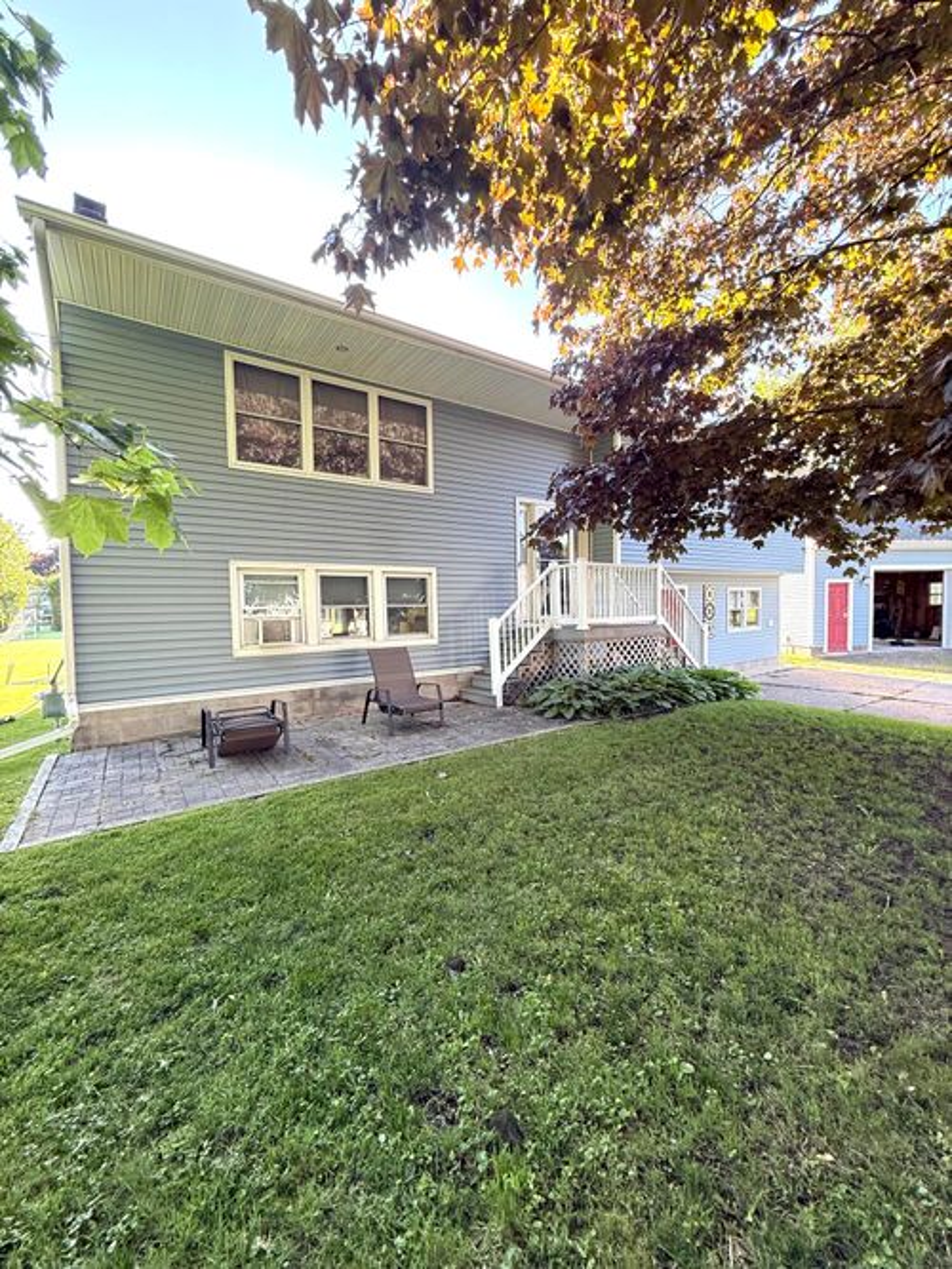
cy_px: 634
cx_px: 476
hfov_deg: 85.7
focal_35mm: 14
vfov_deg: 102.1
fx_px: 514
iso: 100
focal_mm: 2.22
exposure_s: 1/99
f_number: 2.2
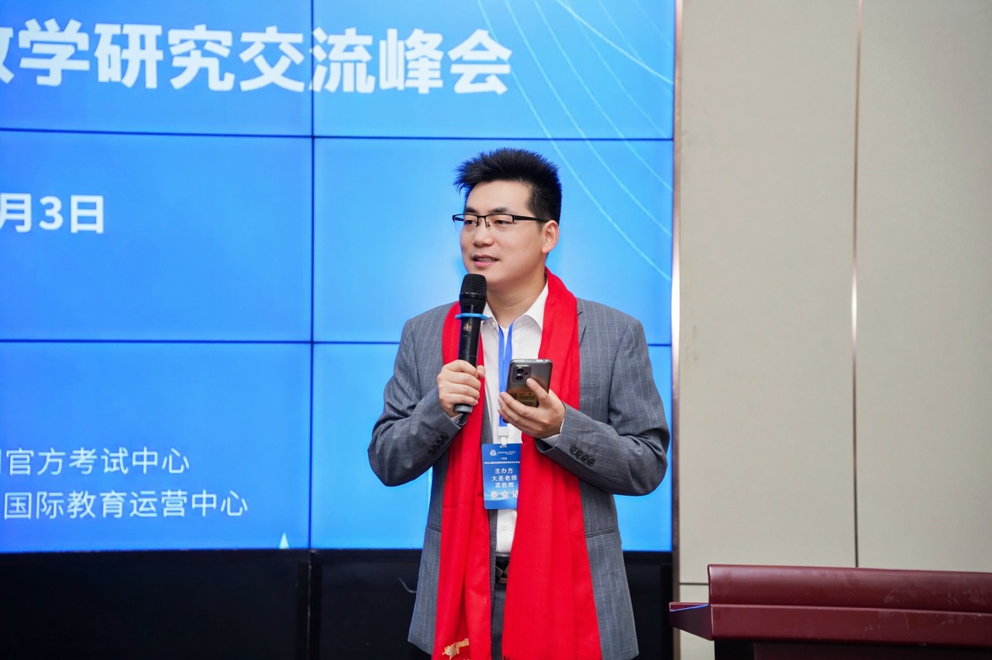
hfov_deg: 30.4
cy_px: 330
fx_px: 1826
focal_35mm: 66
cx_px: 496
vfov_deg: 20.5
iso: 400
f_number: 4
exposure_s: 1/161
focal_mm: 66.3
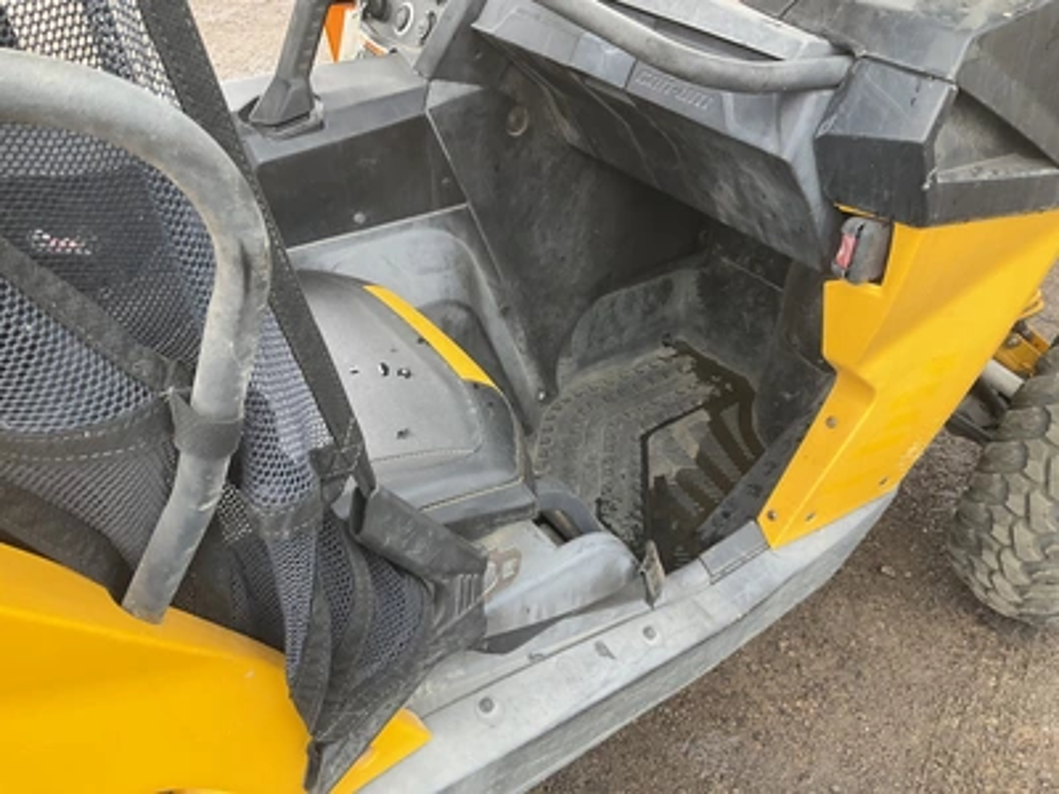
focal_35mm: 29
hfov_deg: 61.7
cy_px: 397
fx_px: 887
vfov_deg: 48.2
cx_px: 530
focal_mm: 3
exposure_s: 1/158
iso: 20
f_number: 1.8
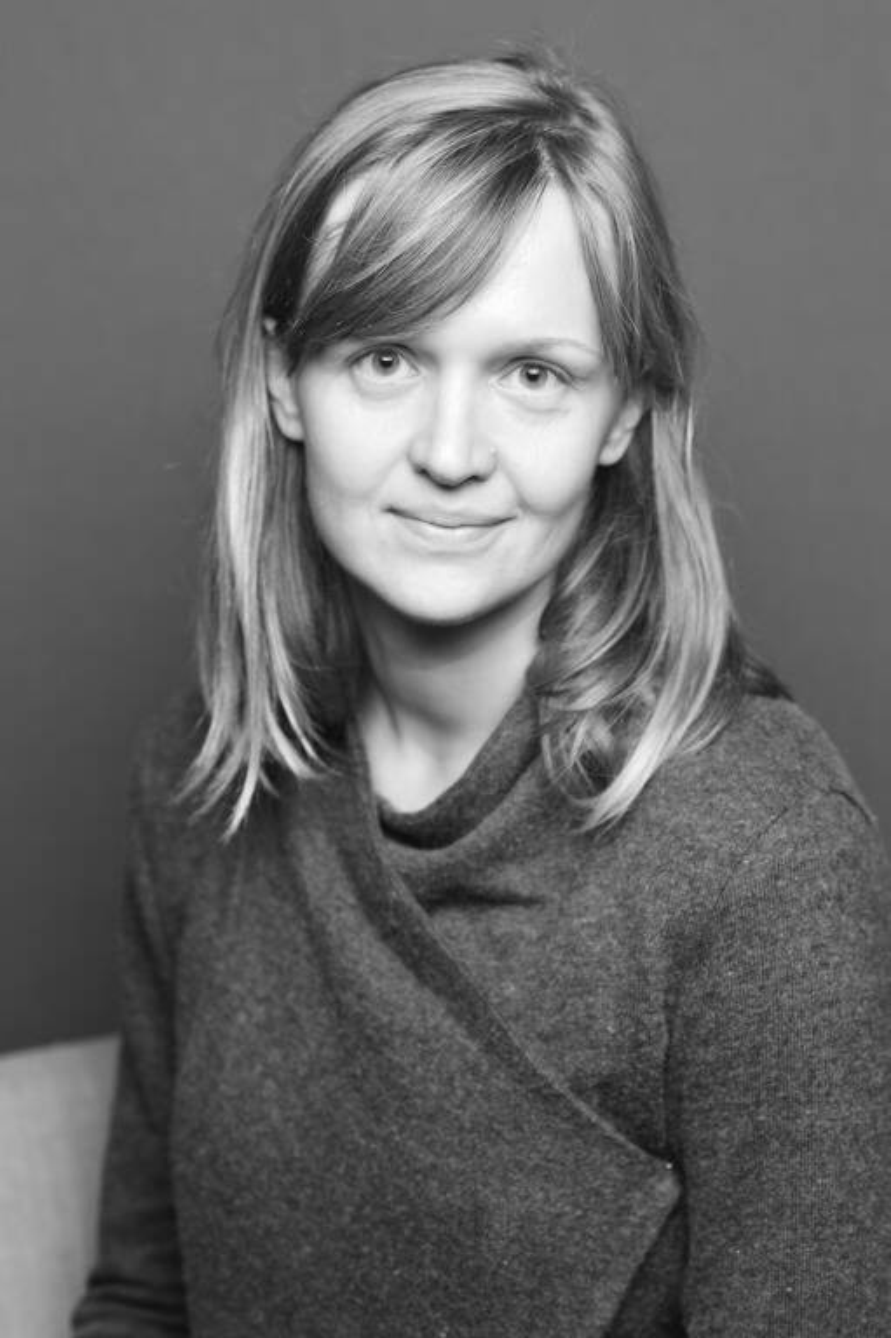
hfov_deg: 16.1
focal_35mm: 85
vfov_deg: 23.9
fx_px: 3160
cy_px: 669
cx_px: 446
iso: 100
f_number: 4.5
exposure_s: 1/160
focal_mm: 85
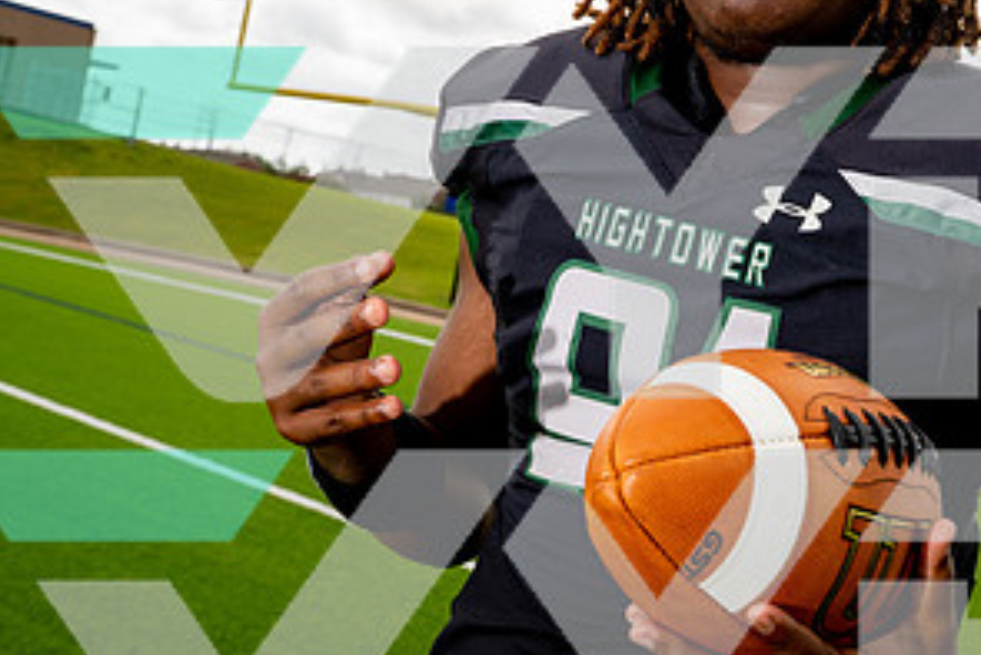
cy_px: 224
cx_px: 805
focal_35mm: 63
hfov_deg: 31.0
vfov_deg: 21.5
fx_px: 1718
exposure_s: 1/250
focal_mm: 32
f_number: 8
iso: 200
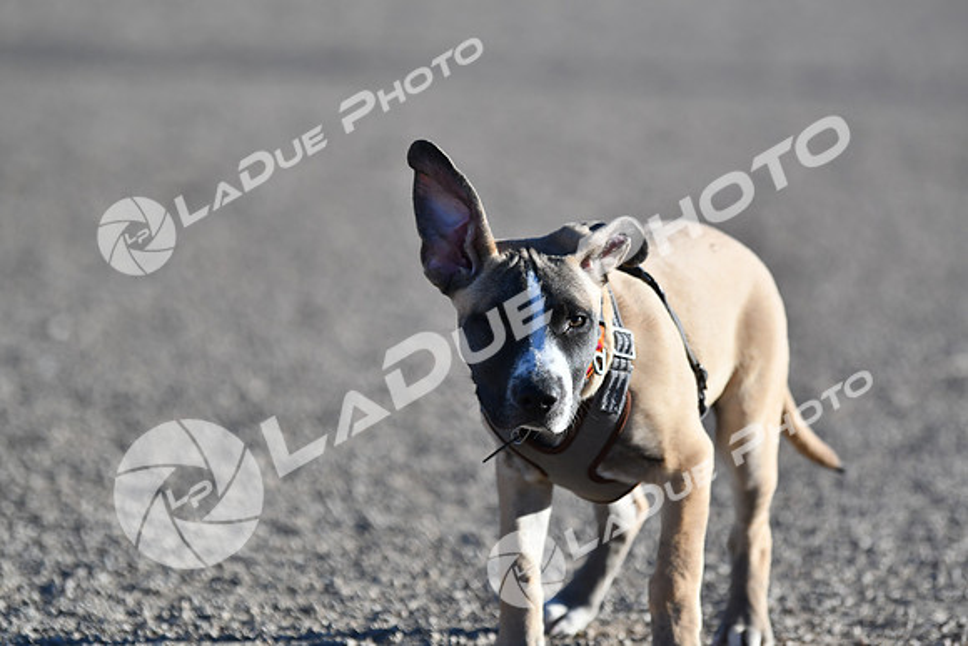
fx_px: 5648
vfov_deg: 6.5
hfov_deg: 9.8
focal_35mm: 210
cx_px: 484
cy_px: 323
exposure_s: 1/4000
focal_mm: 140
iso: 250
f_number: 2.8
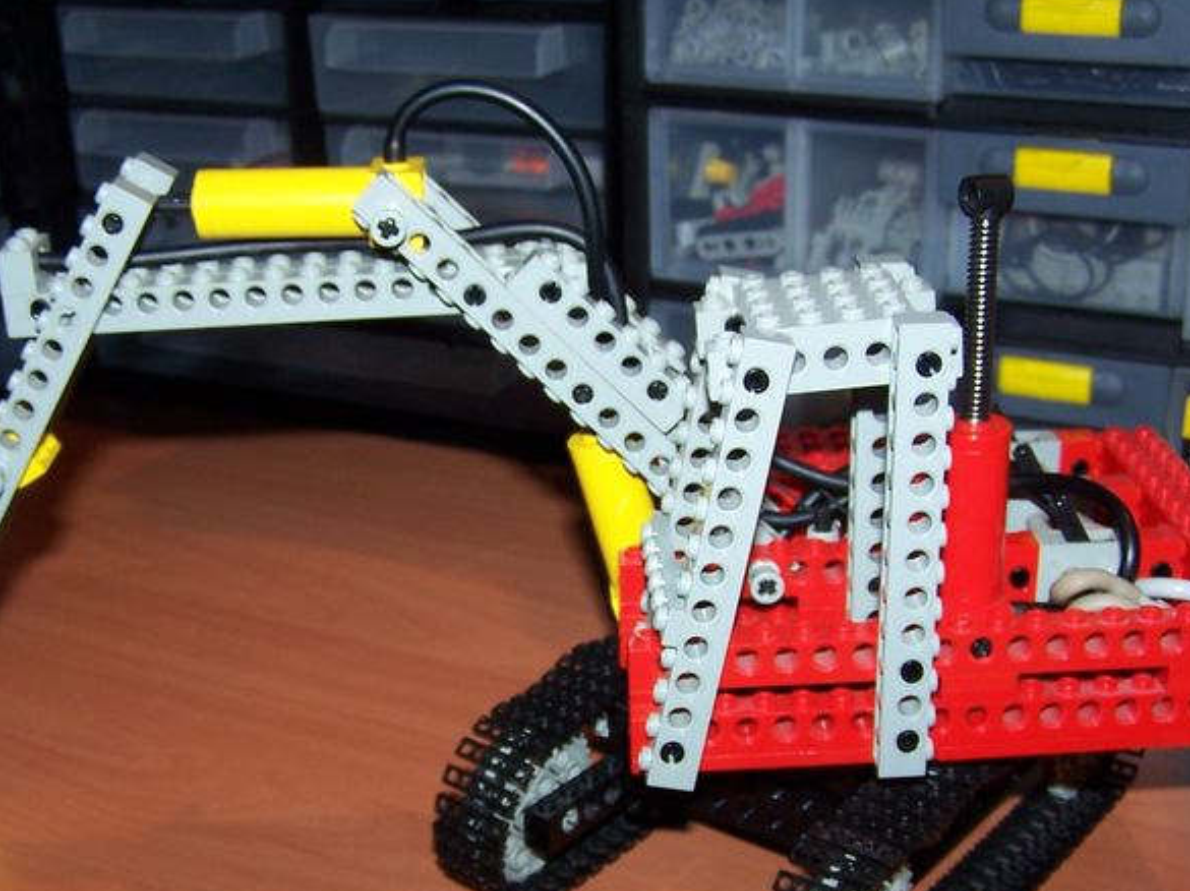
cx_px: 549
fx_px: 1787
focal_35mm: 52
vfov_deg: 27.9
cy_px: 555
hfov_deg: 36.8
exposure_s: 1/60
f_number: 2.8
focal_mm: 6.3
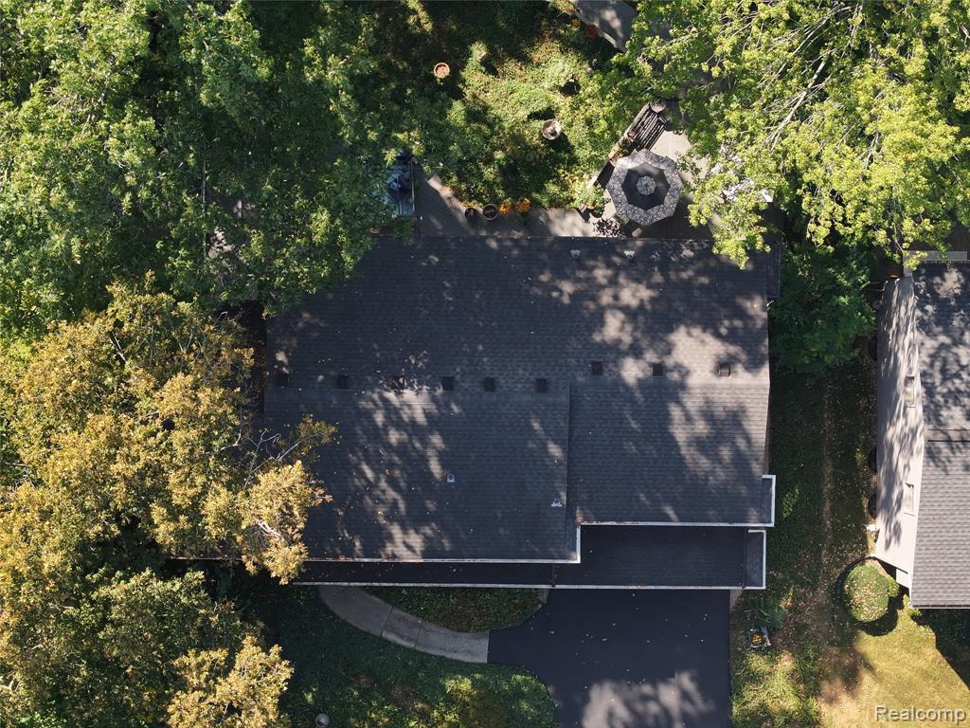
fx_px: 1962
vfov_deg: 21.0
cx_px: 485
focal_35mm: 70
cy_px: 364
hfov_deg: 27.8
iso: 360
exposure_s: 1/15
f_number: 2.8
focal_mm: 19.35
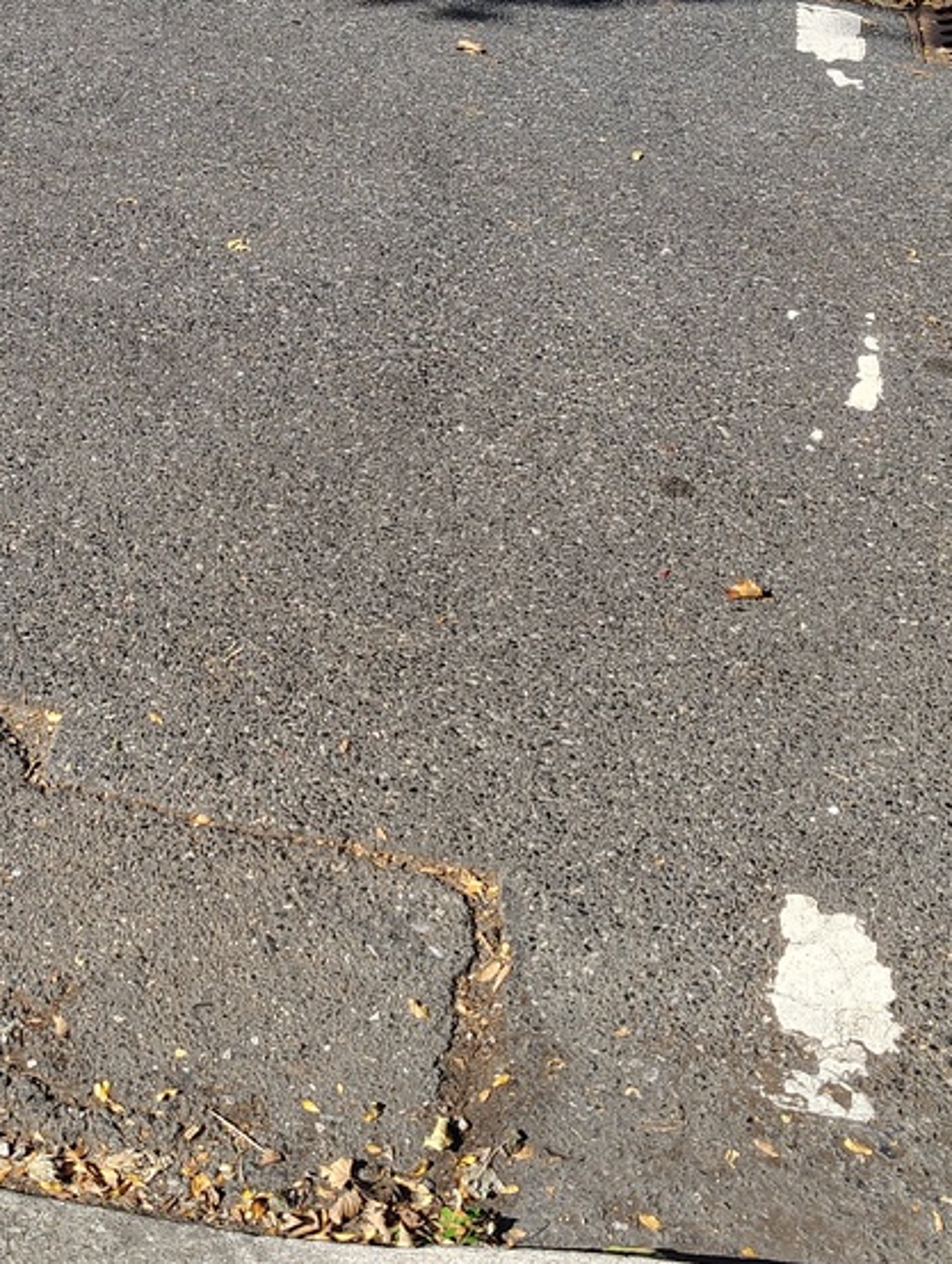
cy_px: 584
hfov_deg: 27.8
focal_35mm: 52
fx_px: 1902
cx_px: 258
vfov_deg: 36.8
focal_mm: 5.56
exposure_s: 1/580
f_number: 1.8
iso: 120
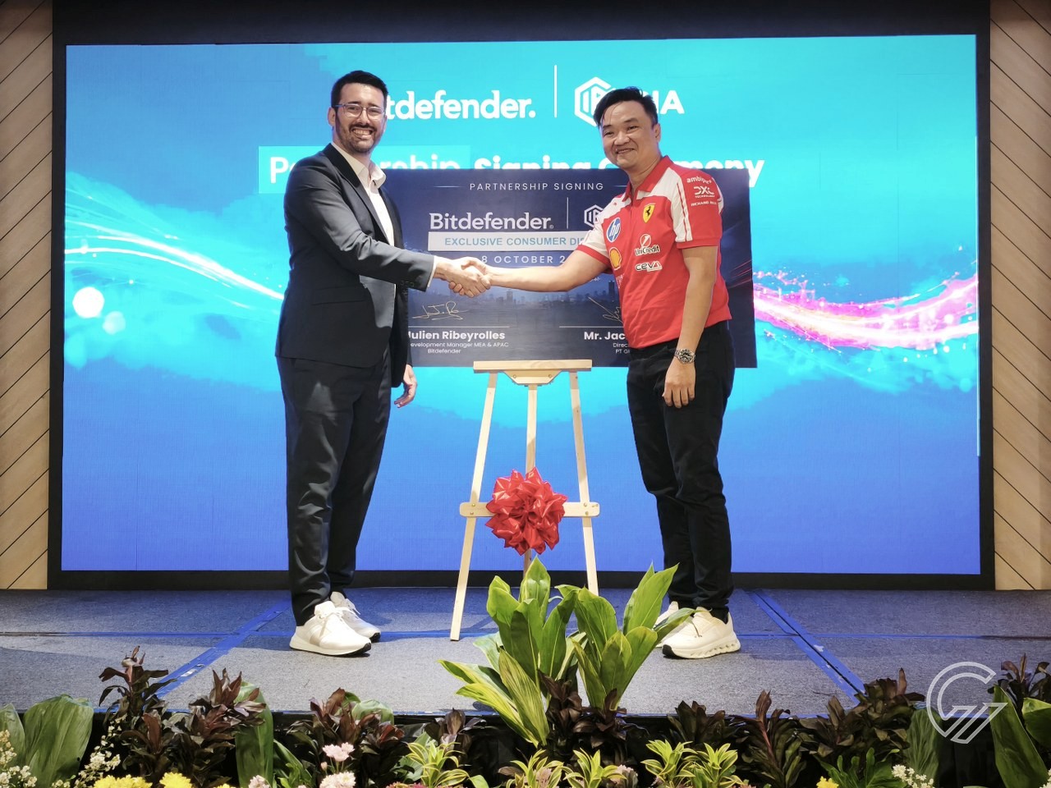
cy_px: 394
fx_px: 1397
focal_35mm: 46
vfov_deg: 31.5
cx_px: 526
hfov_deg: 41.2
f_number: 1.62
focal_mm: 6.45
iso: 640
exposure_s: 1/48
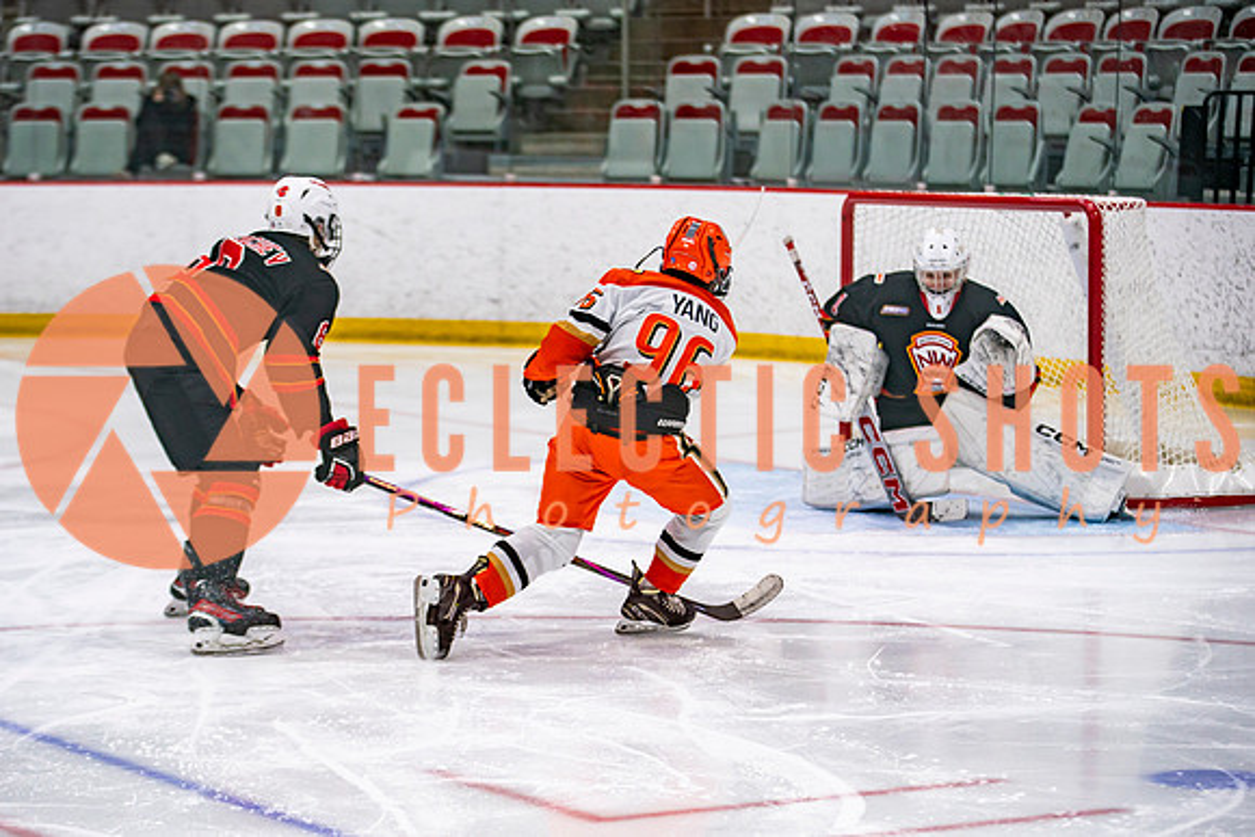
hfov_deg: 16.7
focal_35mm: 123
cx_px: 582
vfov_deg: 11.2
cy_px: 485
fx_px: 4274
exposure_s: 1/640
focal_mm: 105
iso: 800
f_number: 2.8
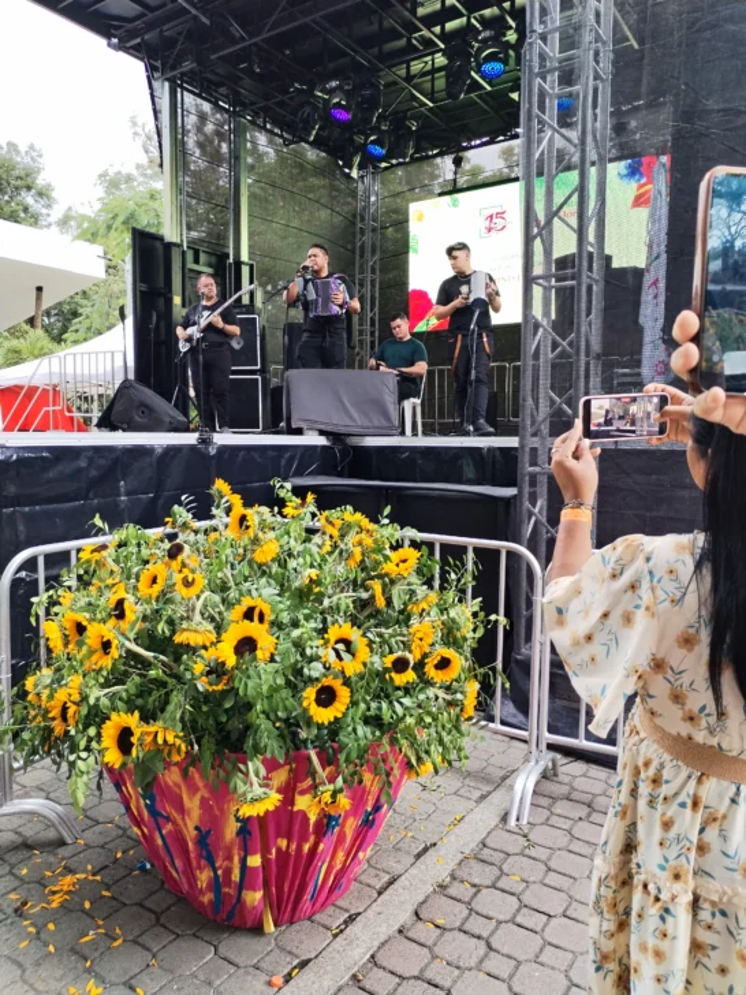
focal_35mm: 26
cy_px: 498
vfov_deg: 67.3
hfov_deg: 53.1
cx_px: 373
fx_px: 747
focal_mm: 4.75
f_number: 1.8
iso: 113
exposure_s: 1/100
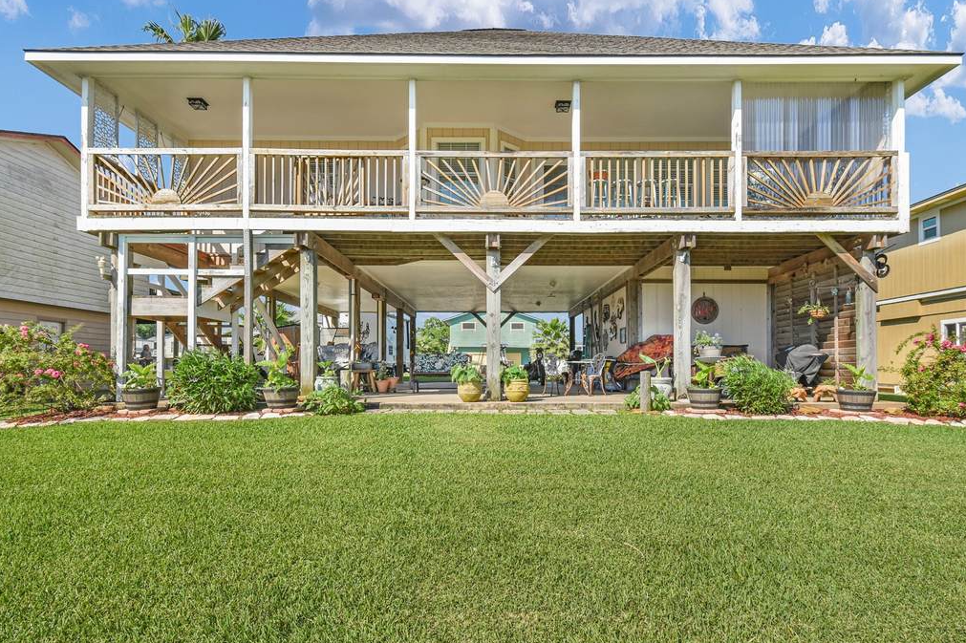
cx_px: 502
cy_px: 321
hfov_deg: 86.9
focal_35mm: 19
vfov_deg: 64.5
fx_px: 510
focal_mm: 10
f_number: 7.1
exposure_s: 1/400
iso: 100
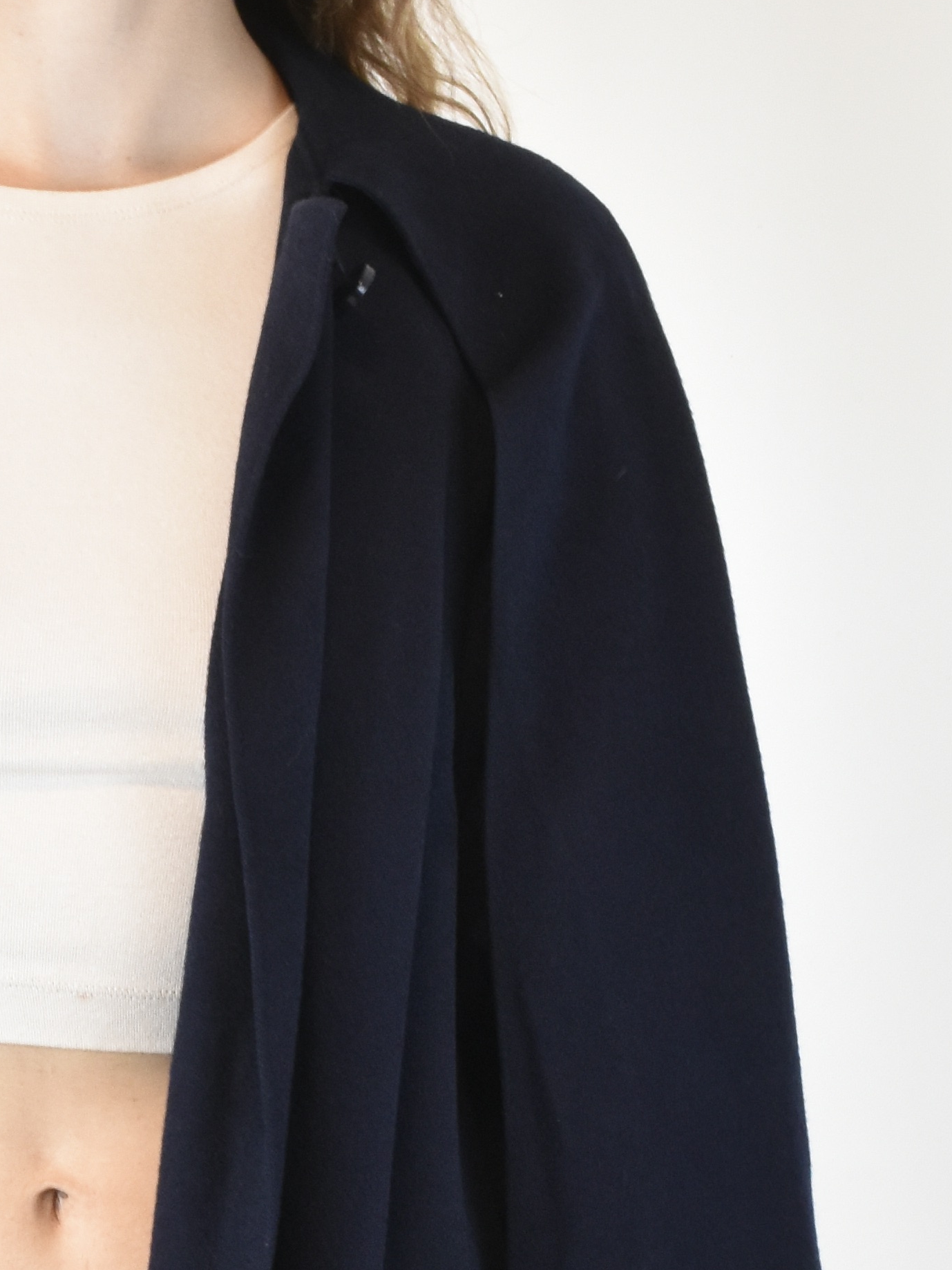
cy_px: 1533
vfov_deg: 16.7
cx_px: -218
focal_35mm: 113
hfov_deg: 12.8
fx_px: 4145
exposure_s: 1/15
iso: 1000
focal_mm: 24
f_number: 13
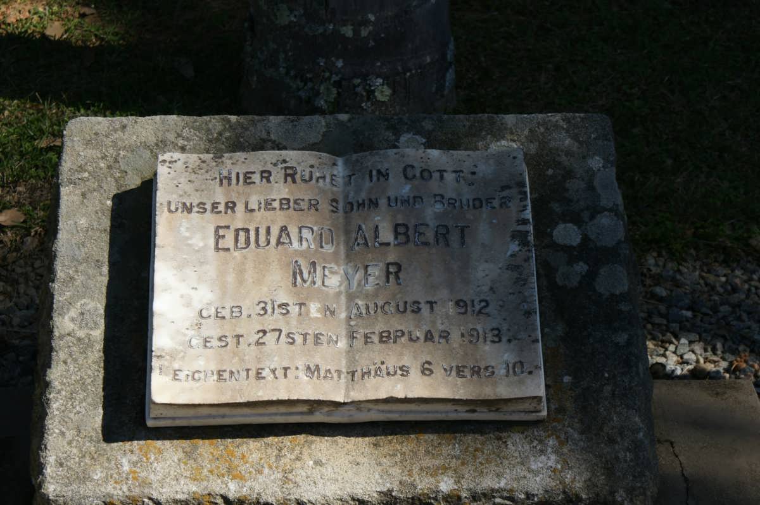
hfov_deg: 19.5
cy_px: 252
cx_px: 380
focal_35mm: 105
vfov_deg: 13.0
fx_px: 2215
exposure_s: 1/250
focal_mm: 70
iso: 200
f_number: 9
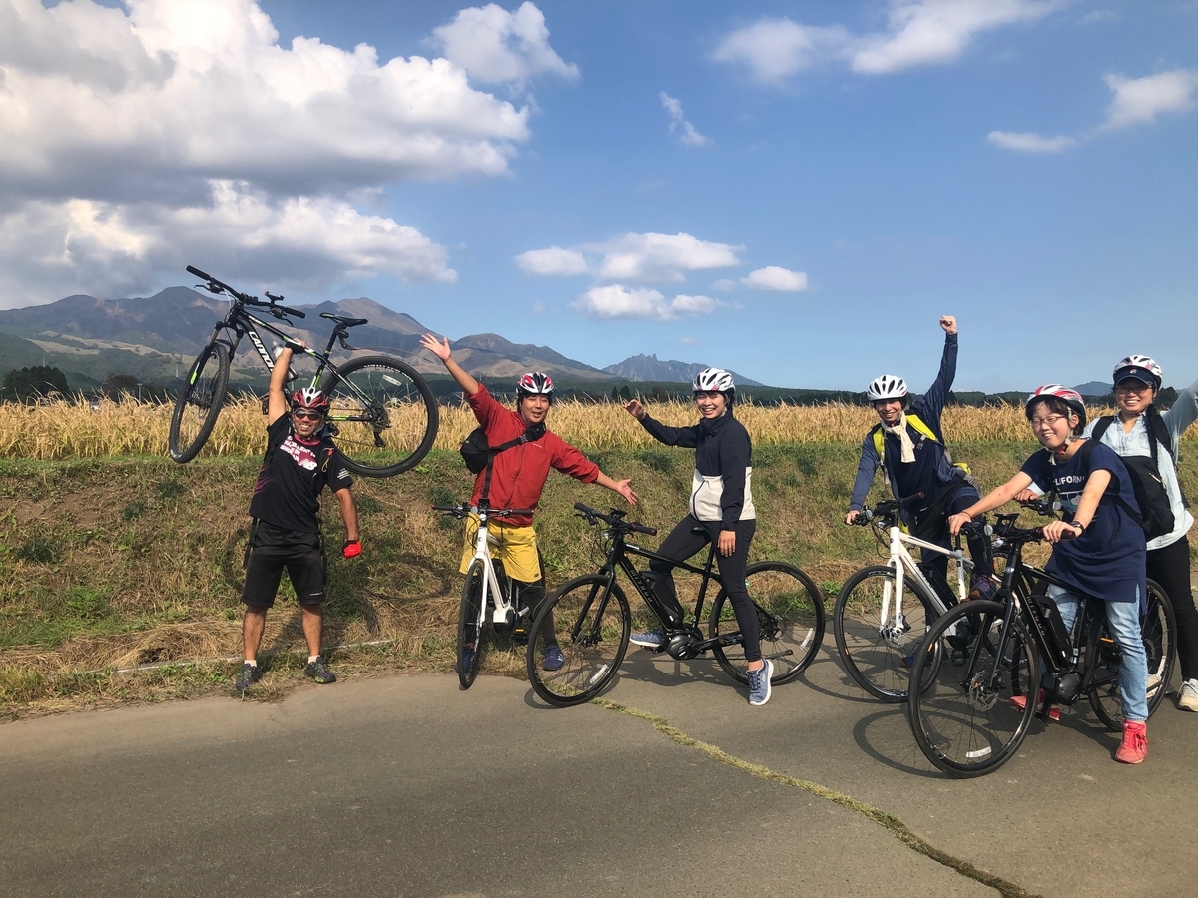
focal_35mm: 28
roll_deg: +1.3
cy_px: 449
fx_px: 969
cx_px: 599
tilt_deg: -0.3
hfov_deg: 63.4
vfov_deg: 49.7
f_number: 1.8
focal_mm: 3.99
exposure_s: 1/2088
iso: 20
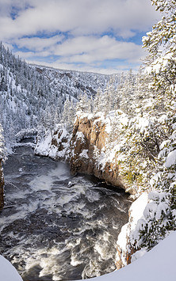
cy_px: 158
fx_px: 238
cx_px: 61
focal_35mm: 31
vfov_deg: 61.0
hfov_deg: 40.2
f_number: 16
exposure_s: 1/8
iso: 125
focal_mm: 24
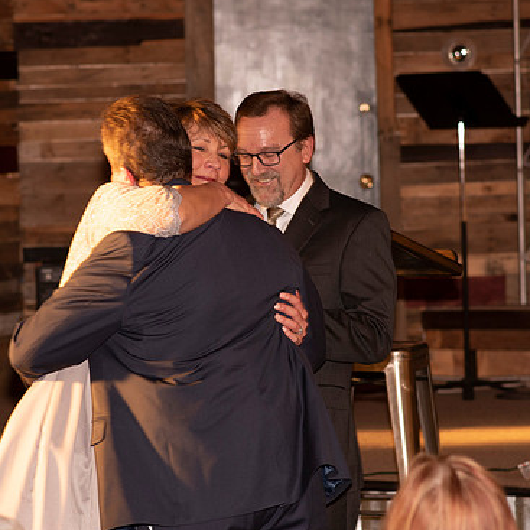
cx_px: 194
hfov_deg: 10.5
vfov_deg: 10.5
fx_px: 2875
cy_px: 276
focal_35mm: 166
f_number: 3.5
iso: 500
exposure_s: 1/160
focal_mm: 85
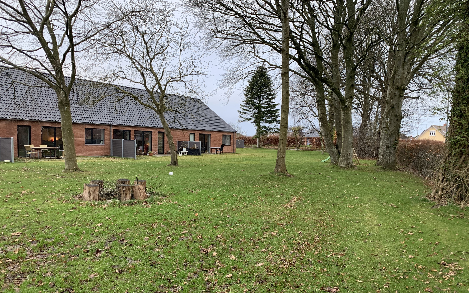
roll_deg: -1.4
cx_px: 234
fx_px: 358
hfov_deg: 66.5
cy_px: 170
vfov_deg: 44.4
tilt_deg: -2.4
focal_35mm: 28
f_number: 1.8
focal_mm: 4.25
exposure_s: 1/69
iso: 100
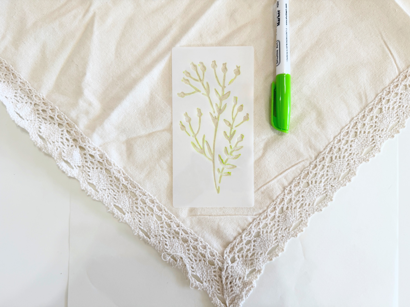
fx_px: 284
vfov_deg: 56.8
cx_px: 205
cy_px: 154
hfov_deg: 71.6
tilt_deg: -88.4
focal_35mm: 24
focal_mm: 6.76
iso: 125
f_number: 1.78
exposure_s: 1/120
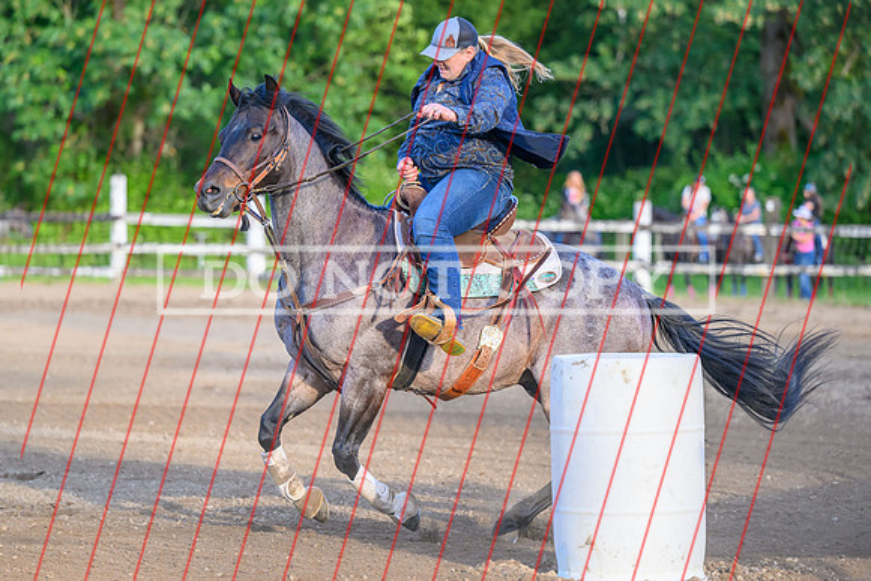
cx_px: 424
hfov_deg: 13.1
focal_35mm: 156
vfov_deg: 8.8
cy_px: 308
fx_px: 3783
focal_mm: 125
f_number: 2.8
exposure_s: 1/2500
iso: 1400
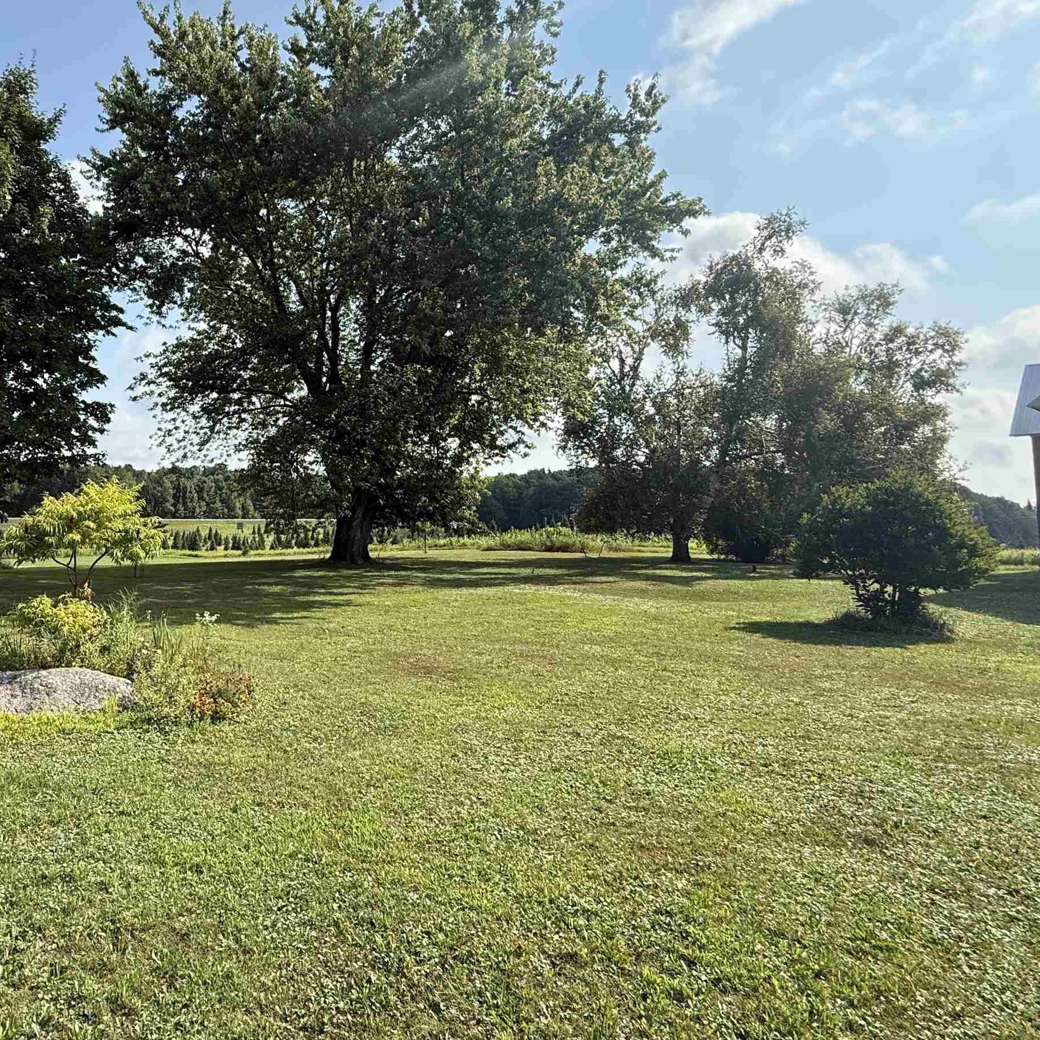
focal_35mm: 21
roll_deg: -0.8
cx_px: 260
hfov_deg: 67.6
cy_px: 460
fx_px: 714
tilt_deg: +5.5
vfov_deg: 71.9
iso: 64
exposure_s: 1/1105
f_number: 2.2
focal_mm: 2.22
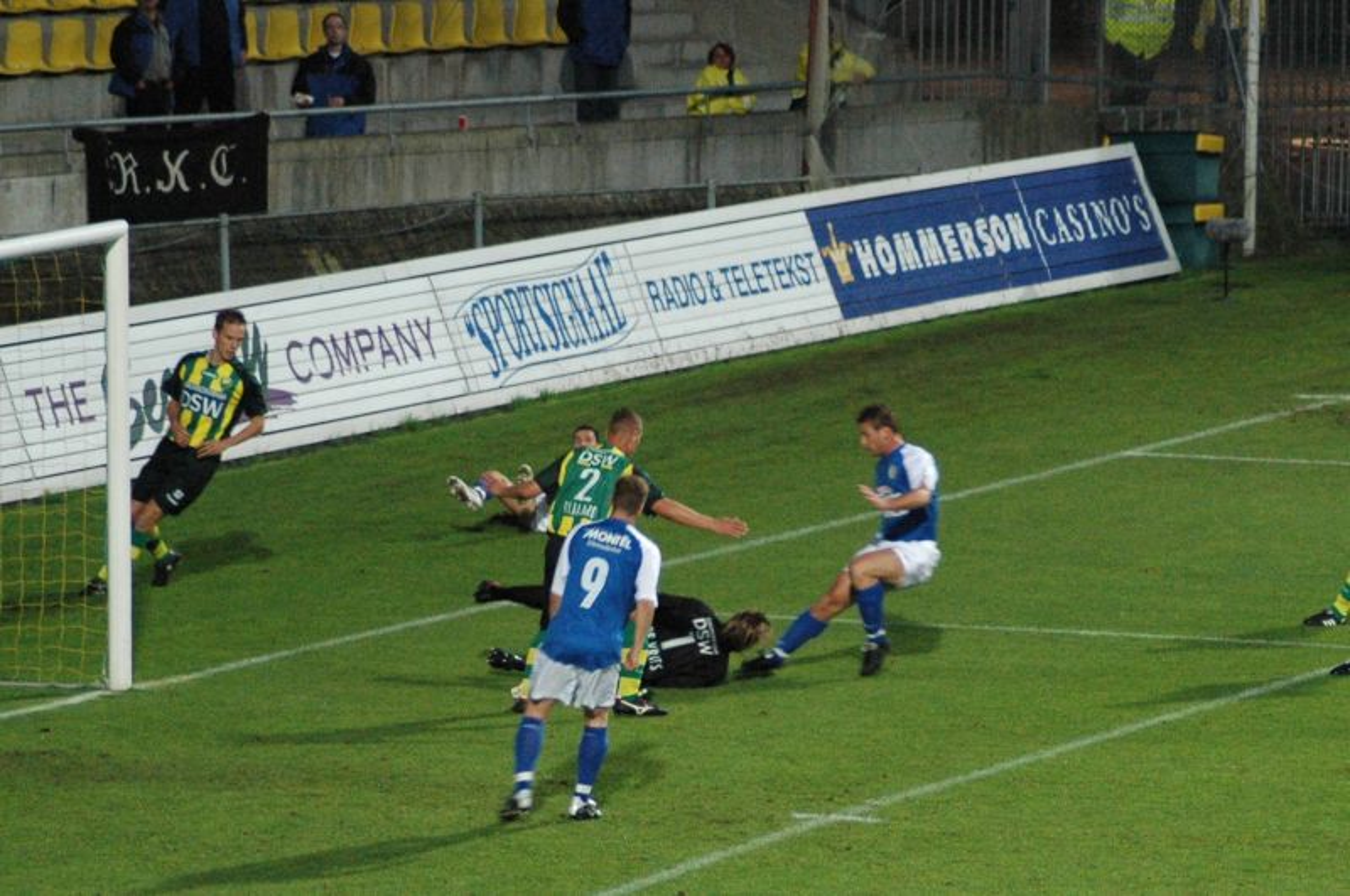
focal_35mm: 195
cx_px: 675
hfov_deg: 10.6
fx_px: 7302
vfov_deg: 7.0
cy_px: 448
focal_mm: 130
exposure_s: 1/125
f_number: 4.2
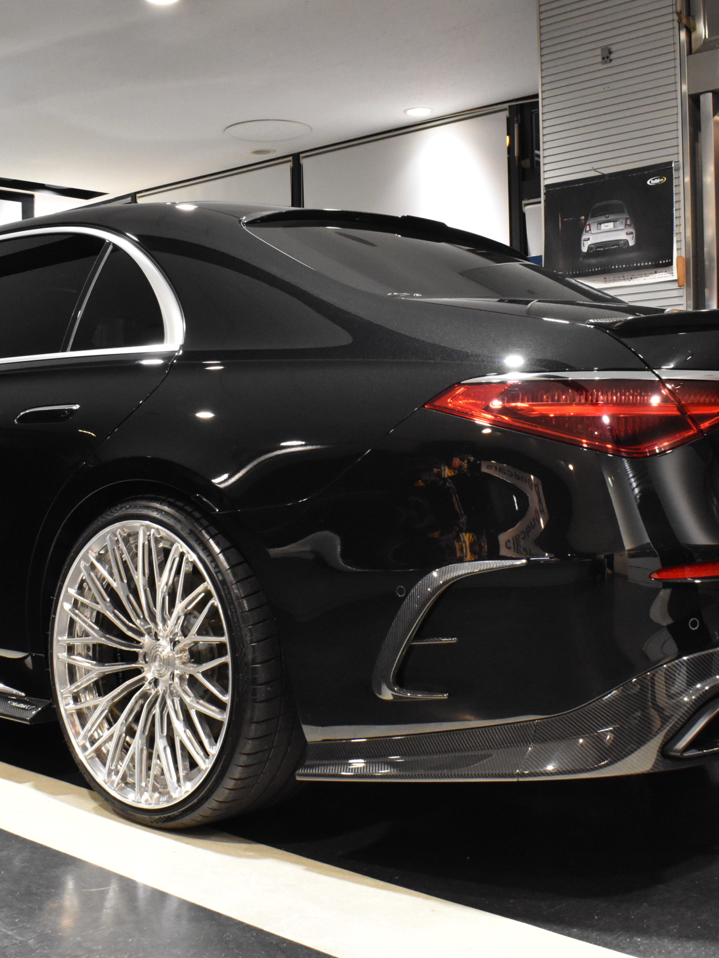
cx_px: 299
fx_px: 1218
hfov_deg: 32.8
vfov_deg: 42.9
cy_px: 471
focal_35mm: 44
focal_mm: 20
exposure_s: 1/30
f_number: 8
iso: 2800
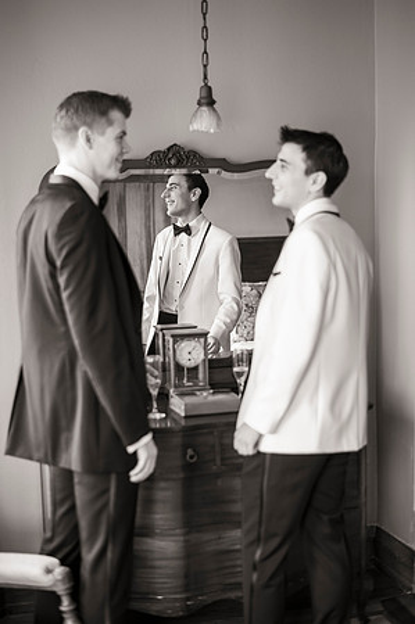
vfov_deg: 39.6
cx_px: 208
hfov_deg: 26.9
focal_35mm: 50
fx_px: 867
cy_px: 312
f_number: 1.8
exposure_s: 1/160
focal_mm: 50
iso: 1000
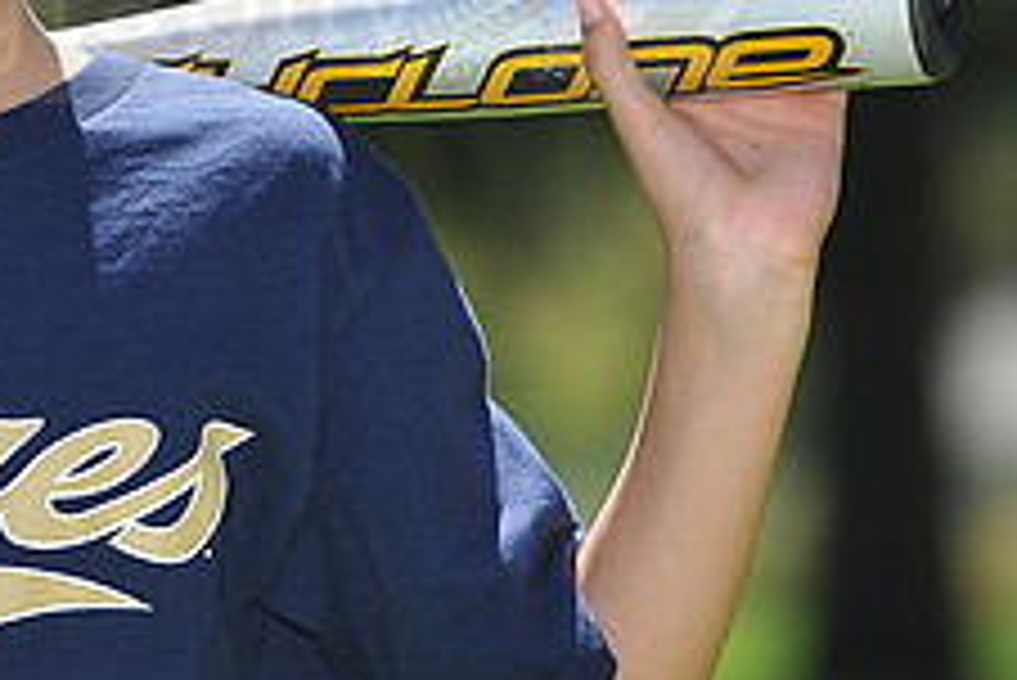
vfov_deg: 2.7
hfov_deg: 4.0
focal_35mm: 512
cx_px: -126
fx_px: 14473
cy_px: -32
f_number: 4.5
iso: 200
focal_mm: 200
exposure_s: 1/800
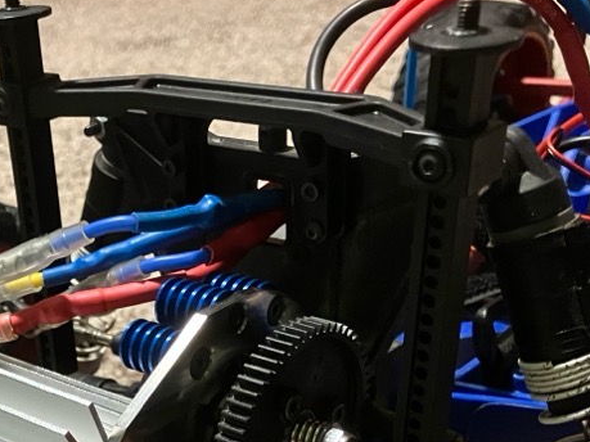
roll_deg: +7.3
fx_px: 1039
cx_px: 63
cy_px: 473
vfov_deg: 22.8
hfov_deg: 30.4
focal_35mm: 61
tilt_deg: -29.5
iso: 640
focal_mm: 3.99
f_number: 1.8
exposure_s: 1/30
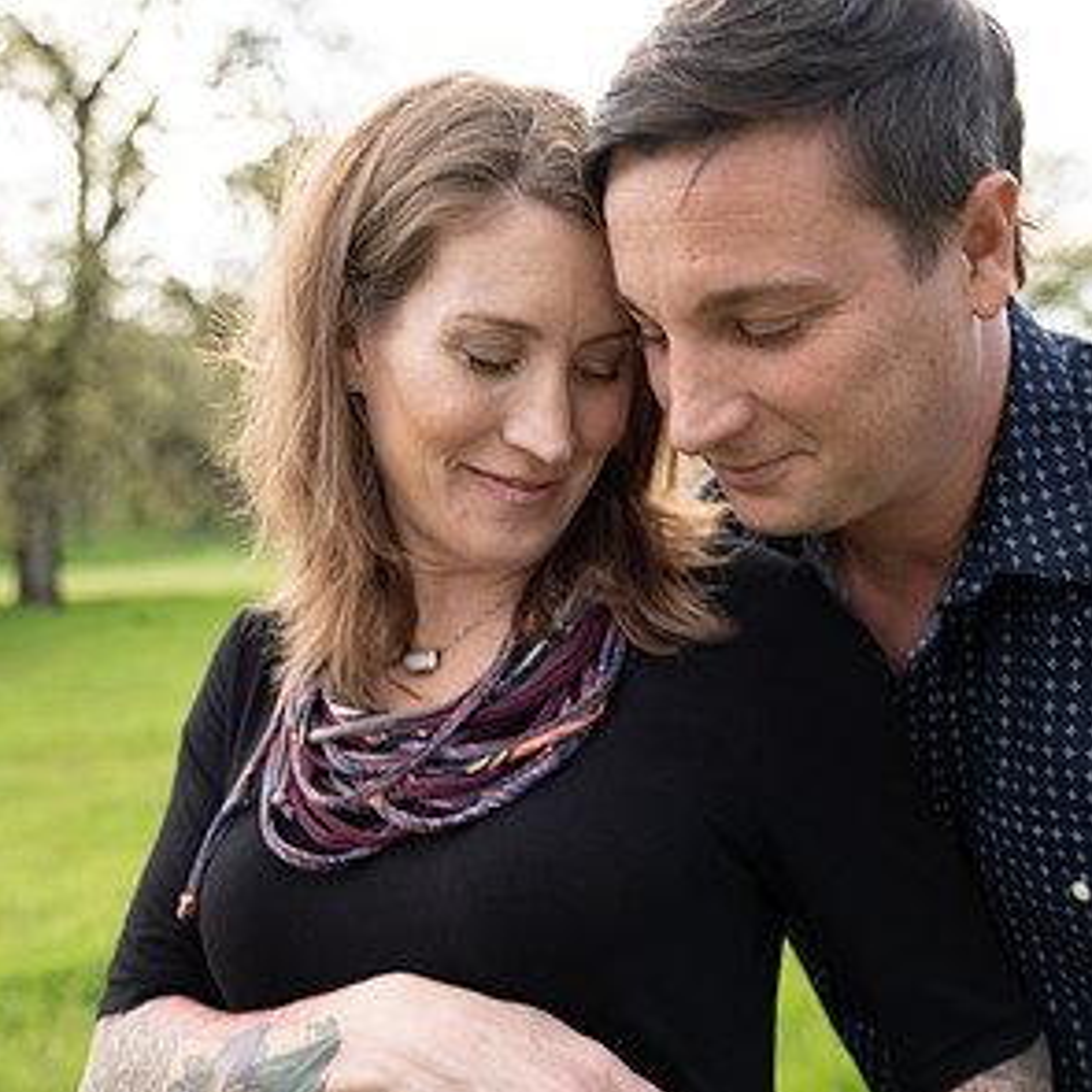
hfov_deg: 47.2
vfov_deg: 47.2
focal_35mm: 35
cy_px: 563
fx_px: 1249
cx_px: 548
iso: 125
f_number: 3.2
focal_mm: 27
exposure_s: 1/125
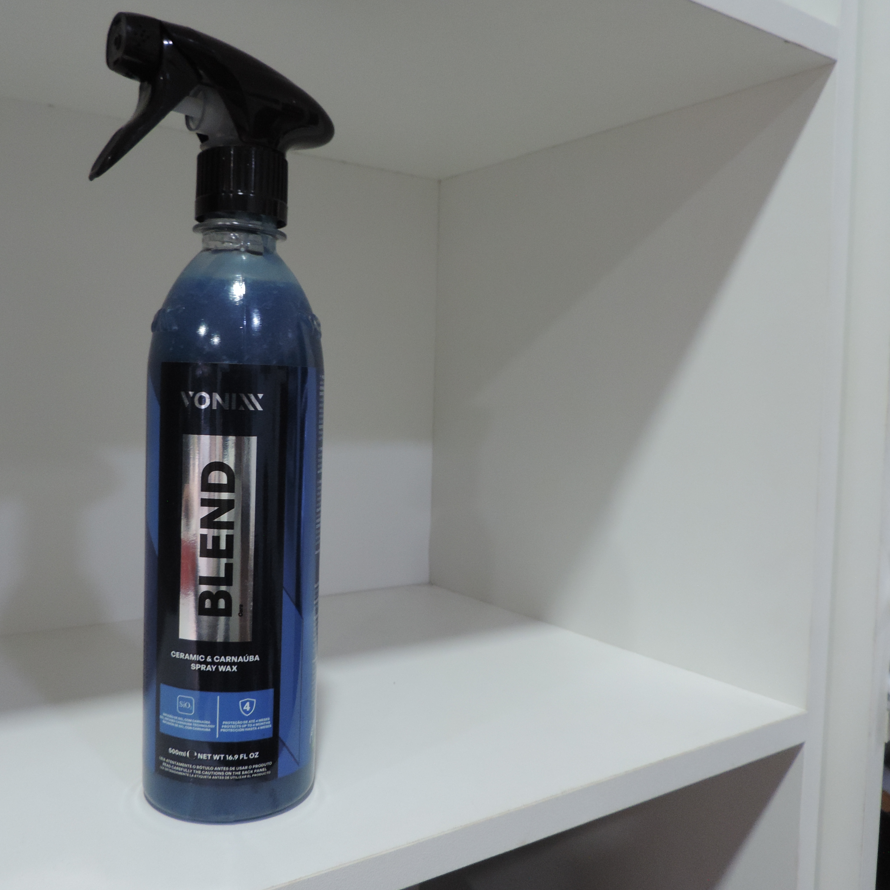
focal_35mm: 29
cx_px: 375
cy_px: 441
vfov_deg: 55.6
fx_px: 844
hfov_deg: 55.4
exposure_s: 1/30
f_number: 3
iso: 280
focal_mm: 4.3
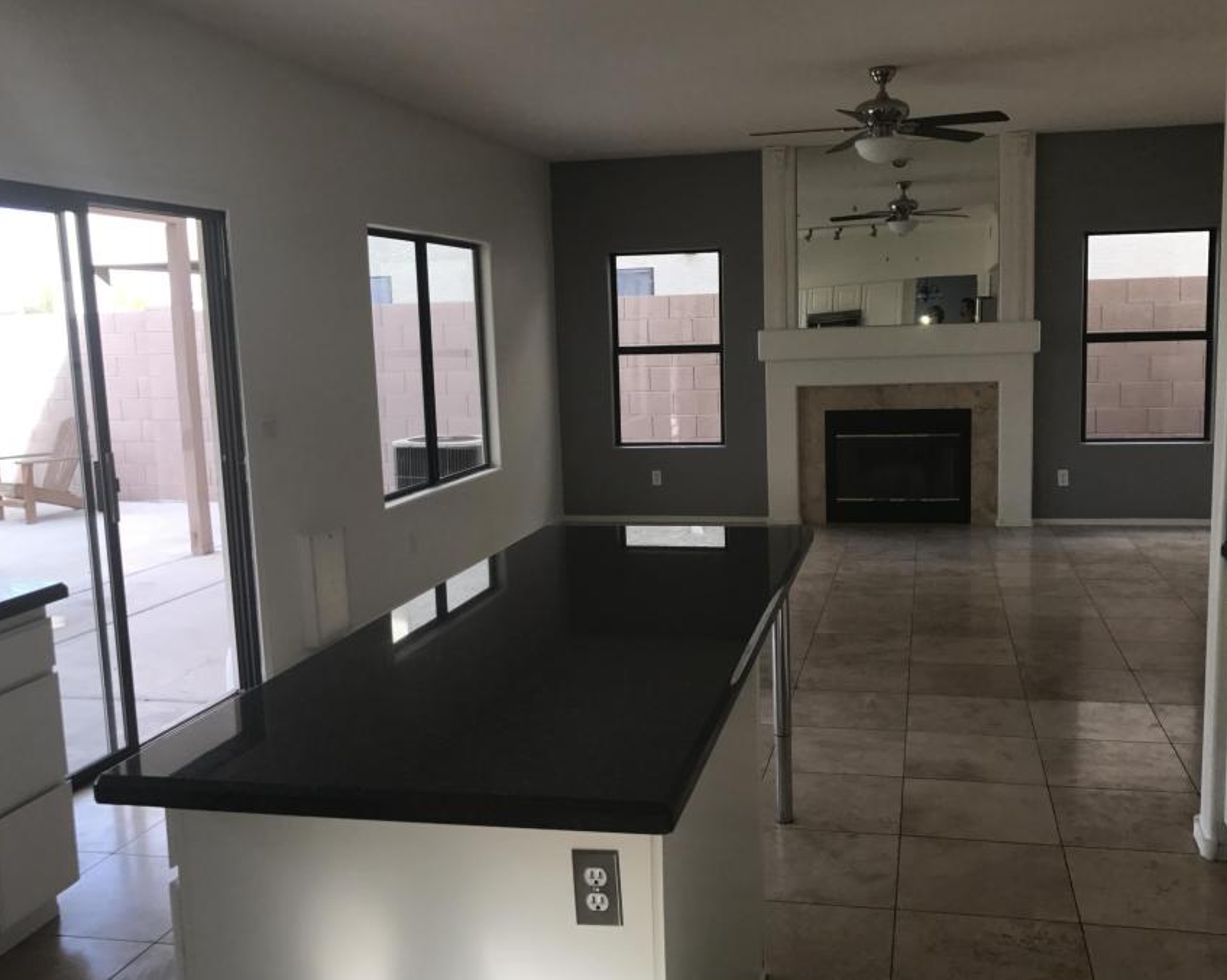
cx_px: 682
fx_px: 1198
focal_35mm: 33
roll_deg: +1.7
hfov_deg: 54.1
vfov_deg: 44.5
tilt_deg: -8.2
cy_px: 506
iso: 20
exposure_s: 1/165
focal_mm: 3.99
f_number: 1.8
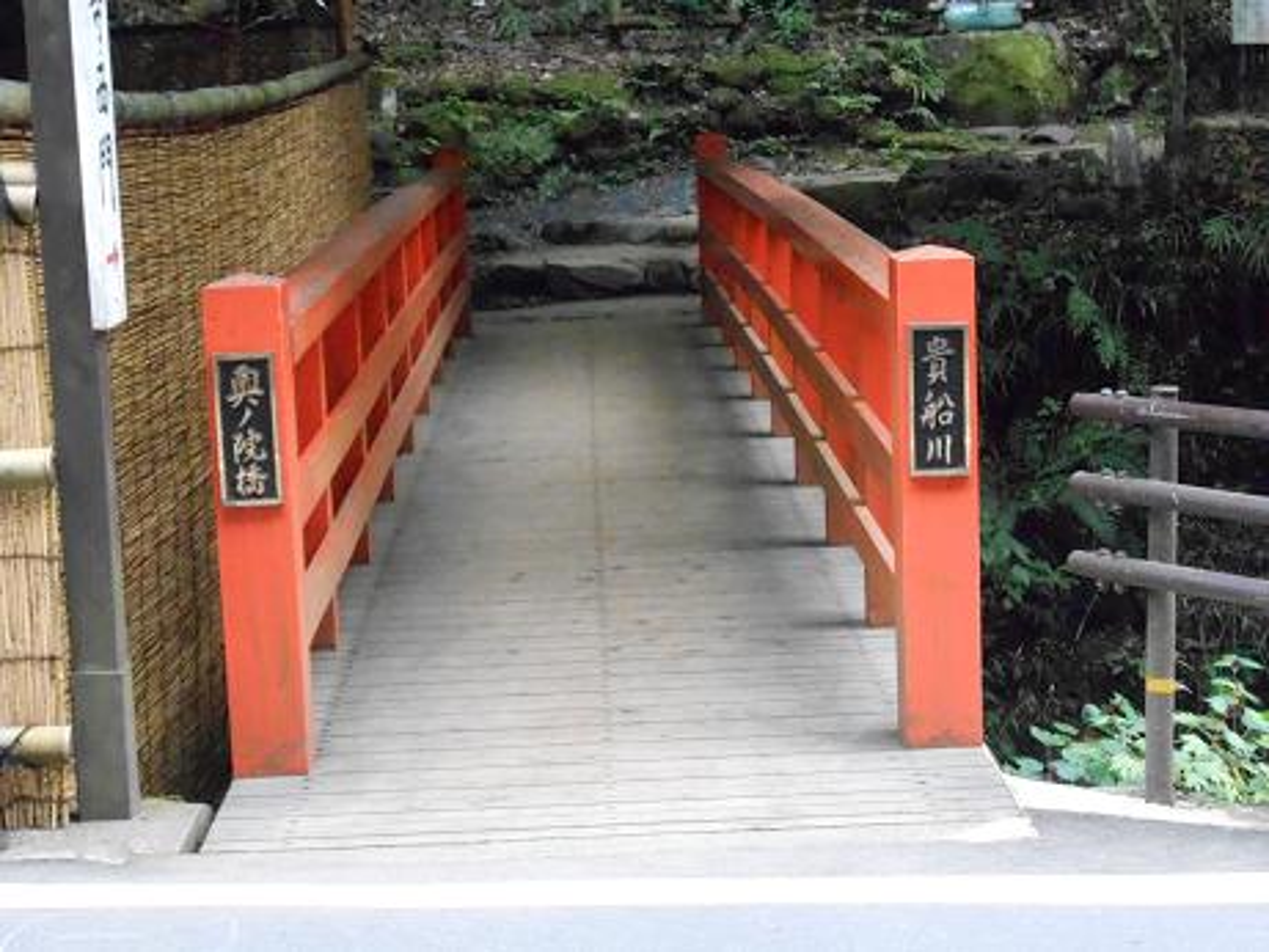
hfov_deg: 27.0
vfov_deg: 20.4
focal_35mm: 72
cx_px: 634
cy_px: 476
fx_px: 2640
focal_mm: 12.8
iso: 1600
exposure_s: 1/60
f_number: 6
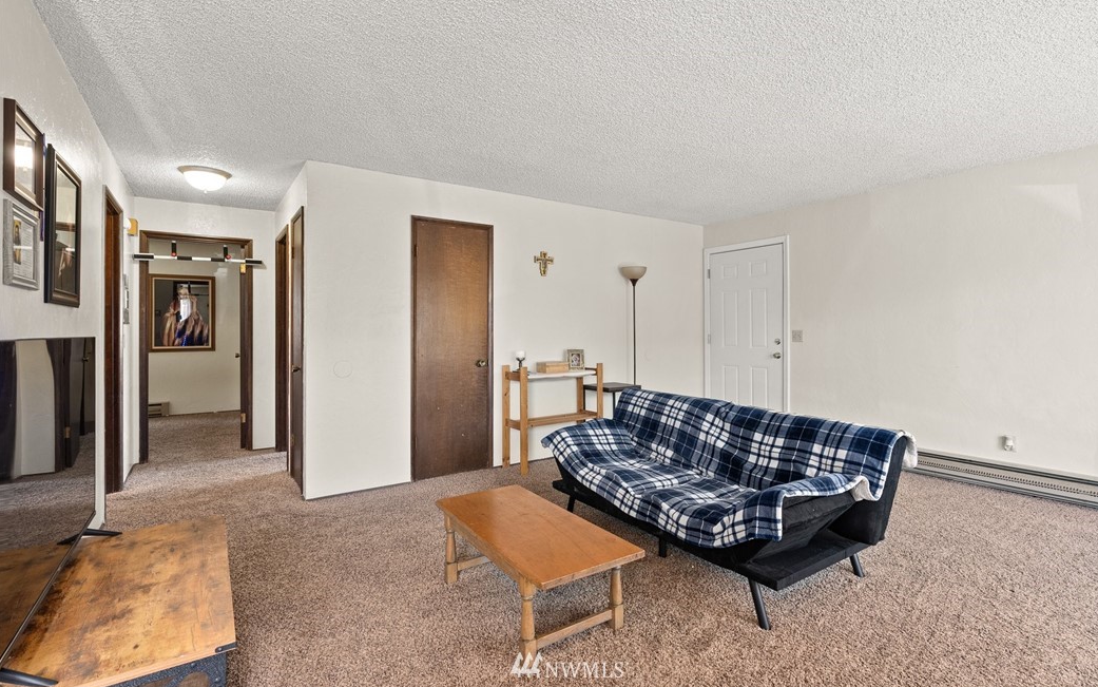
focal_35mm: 17
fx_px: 509
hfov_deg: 94.3
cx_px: 570
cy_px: 323
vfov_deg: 68.0
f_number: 8
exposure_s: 1/1.67
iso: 500
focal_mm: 16
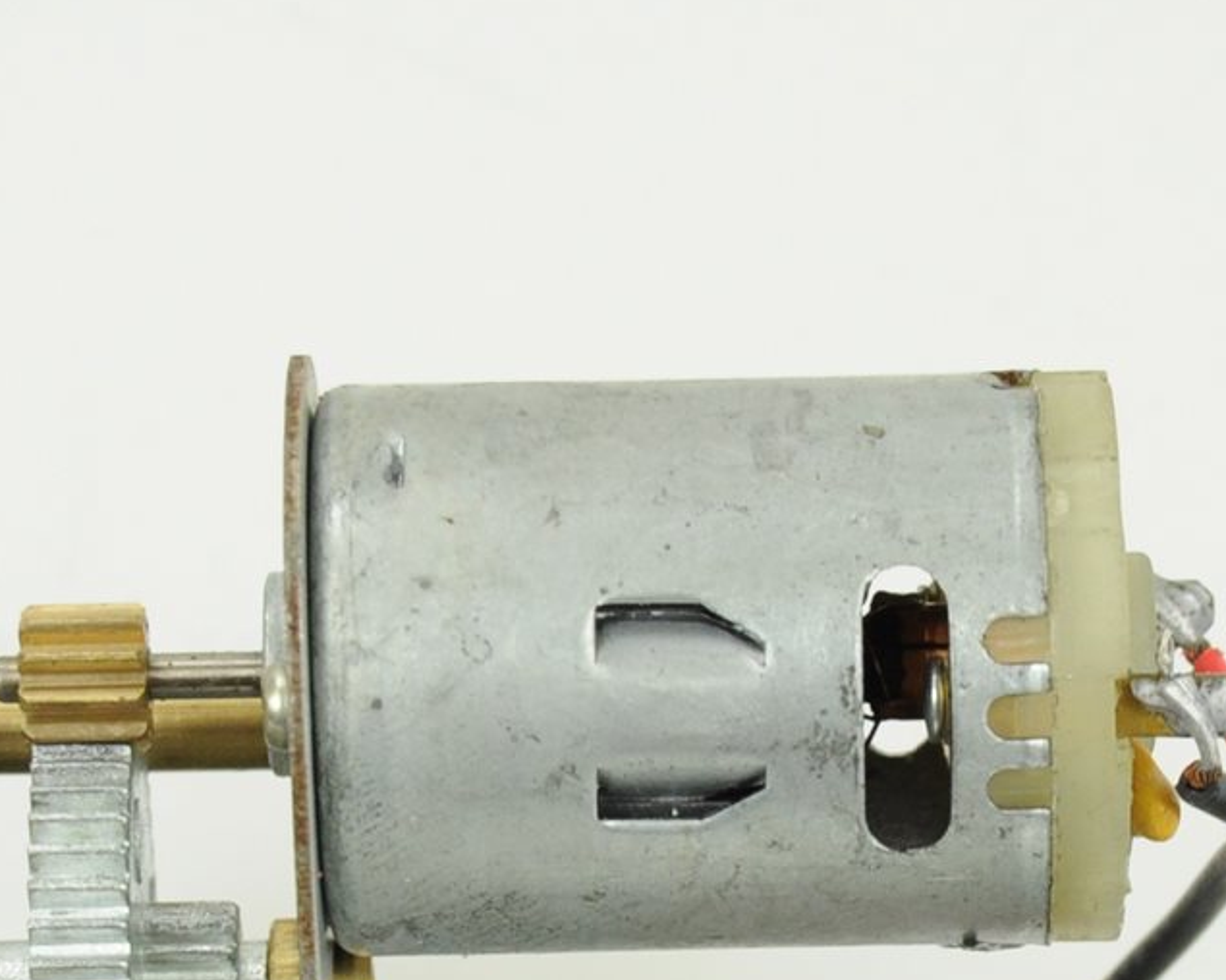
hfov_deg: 8.6
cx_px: 1178
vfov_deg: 6.8
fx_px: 8133
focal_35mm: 224
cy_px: 1532
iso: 400
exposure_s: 1/100
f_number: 7.1
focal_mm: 35
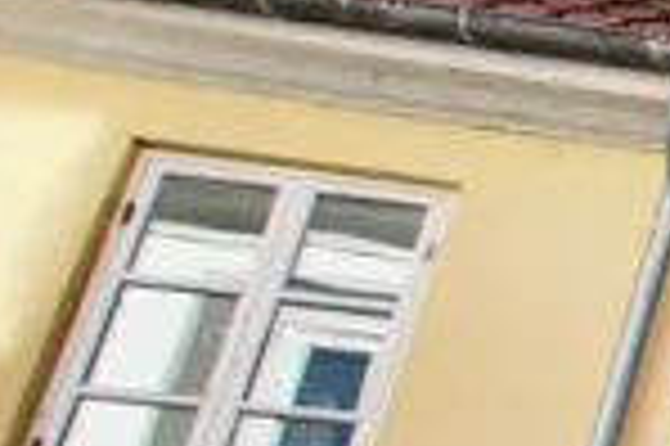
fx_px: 1971
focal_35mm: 106
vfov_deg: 12.5
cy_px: 581
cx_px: 2343
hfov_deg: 9.6
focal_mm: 10
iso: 100
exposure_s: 1/125
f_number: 5.6
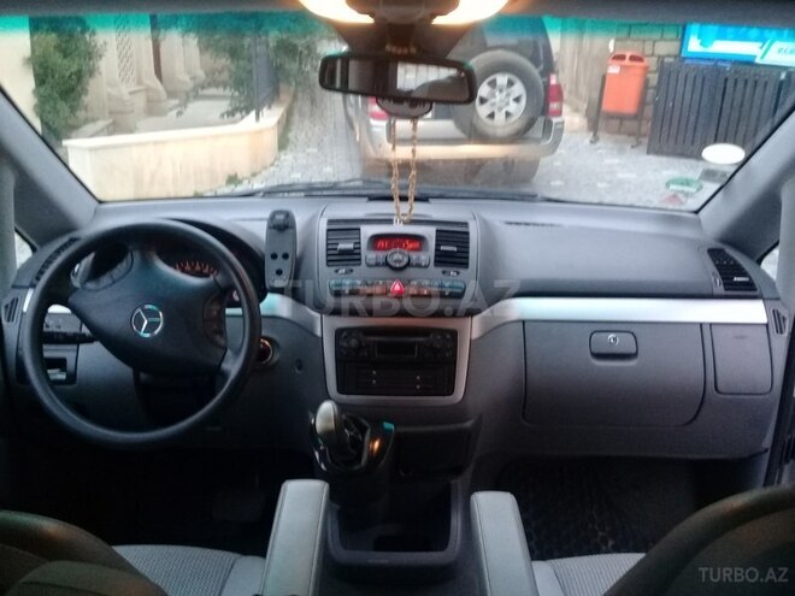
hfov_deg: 58.4
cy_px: 298
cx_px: 398
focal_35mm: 31
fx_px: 712
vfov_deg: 45.4
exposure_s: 1/17
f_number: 2.2
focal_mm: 3.3
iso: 200
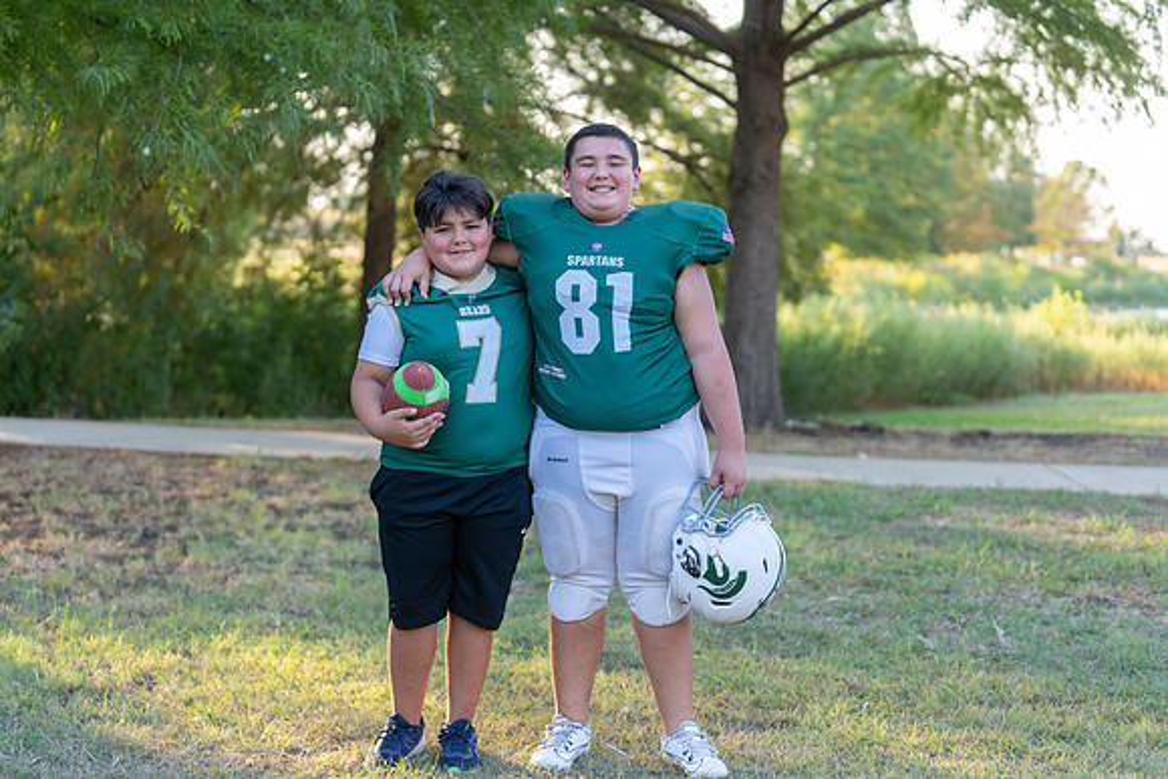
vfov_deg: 19.5
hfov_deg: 28.8
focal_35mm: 70
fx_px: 2272
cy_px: 390
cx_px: 584
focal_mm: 70
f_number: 2.8
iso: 250
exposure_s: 1/320
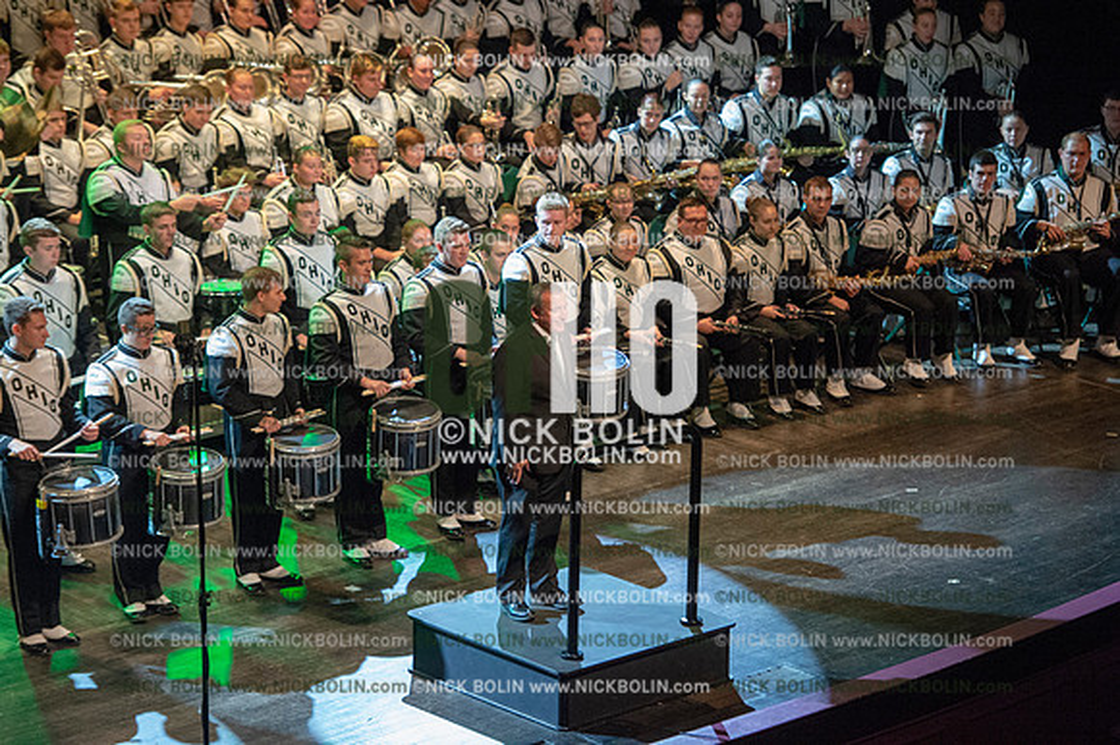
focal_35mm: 140
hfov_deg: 14.7
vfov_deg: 9.8
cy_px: 372
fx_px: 4353
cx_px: 560
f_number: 2.8
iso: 8000
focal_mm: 140
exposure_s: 1/2000
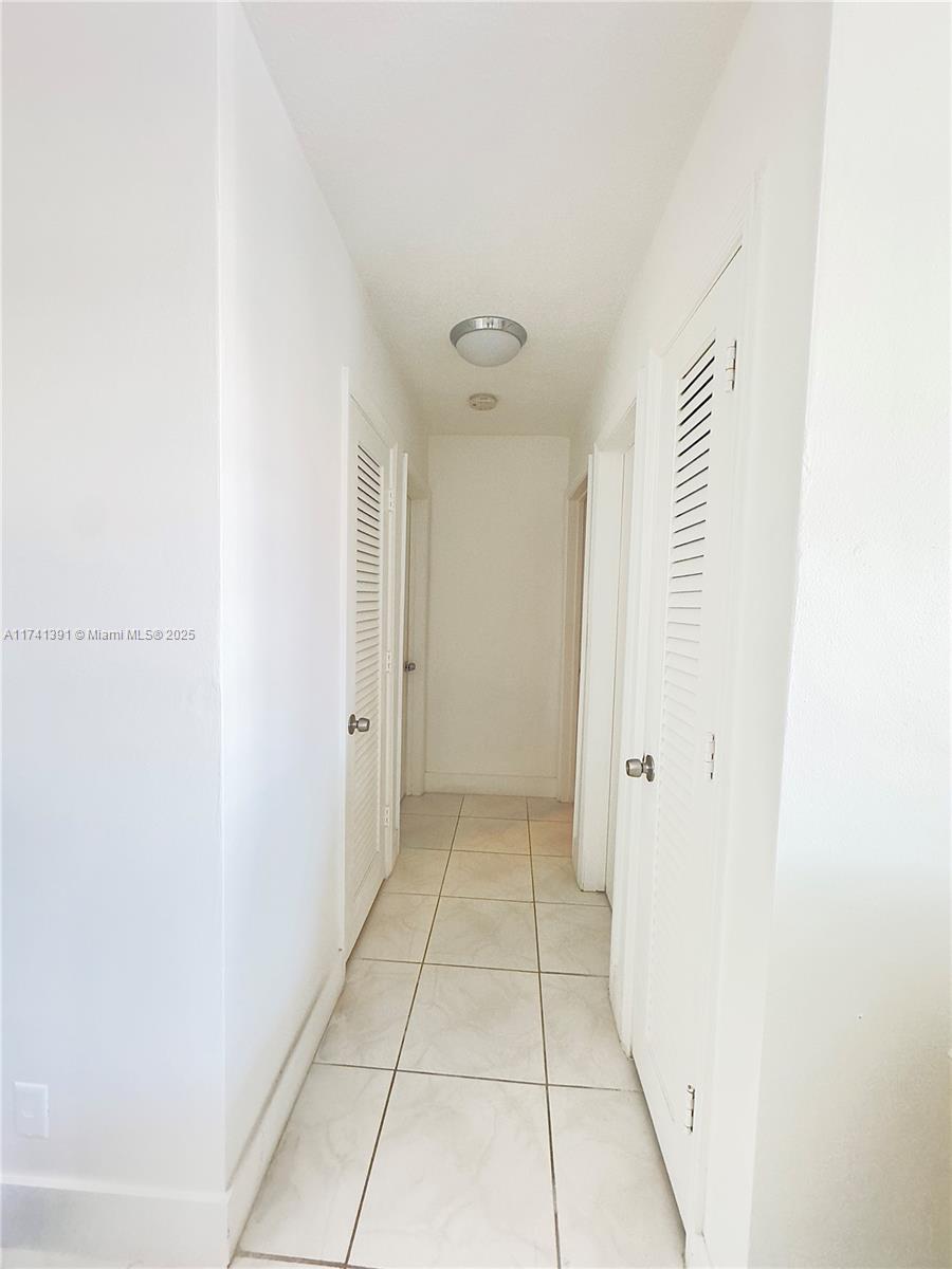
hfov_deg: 85.7
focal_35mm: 14
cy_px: 634
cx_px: 476
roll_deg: -0.9
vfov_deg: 102.1
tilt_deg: -3.4
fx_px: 513
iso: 800
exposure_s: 1/60
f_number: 2.2
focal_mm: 2.22
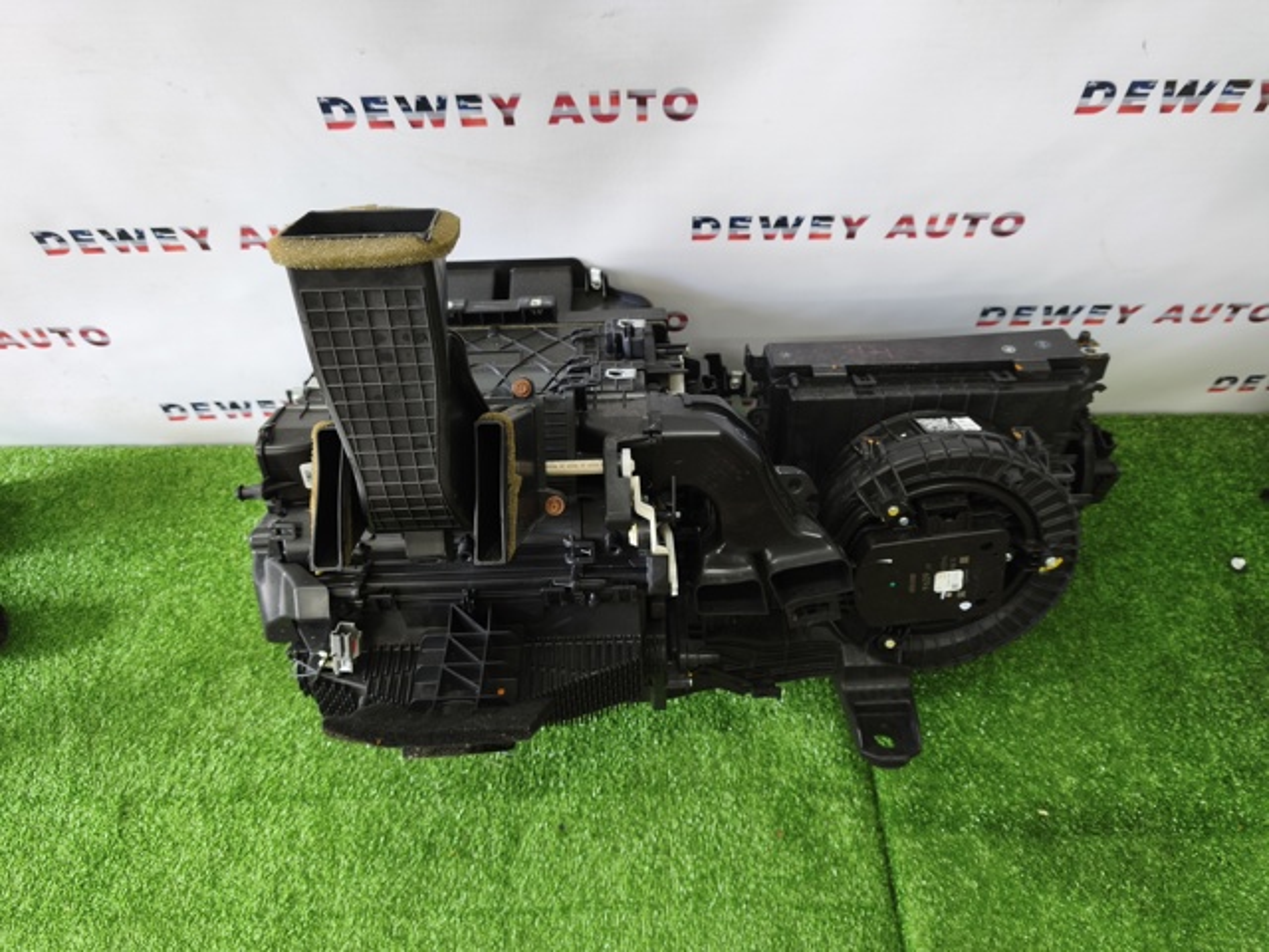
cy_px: 476
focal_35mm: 23
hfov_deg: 73.9
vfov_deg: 58.9
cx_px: 634
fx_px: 843
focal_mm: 5.35
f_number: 1.7
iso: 320
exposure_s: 1/43.3
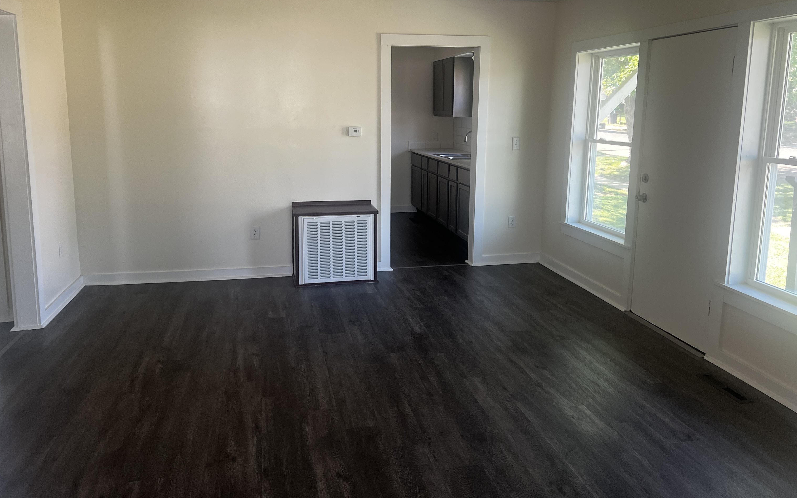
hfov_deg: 66.5
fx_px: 608
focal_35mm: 28
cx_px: 400
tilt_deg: -9.3
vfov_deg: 44.3
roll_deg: -0.2
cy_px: 195
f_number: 1.5
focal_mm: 5.7
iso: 125
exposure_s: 1/120
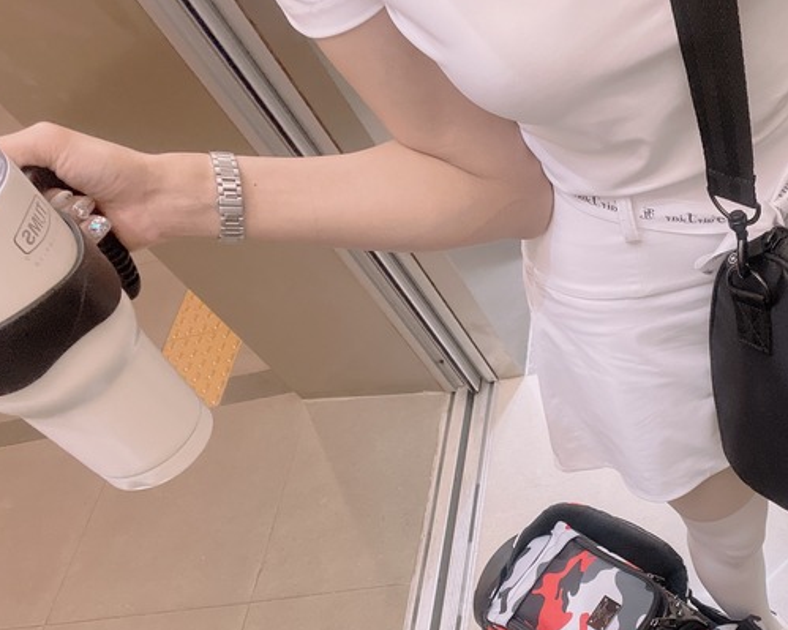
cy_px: 433
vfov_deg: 40.5
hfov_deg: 48.4
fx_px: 839
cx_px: 587
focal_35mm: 36
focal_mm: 2.71
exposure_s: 1/60
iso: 320
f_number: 2.2
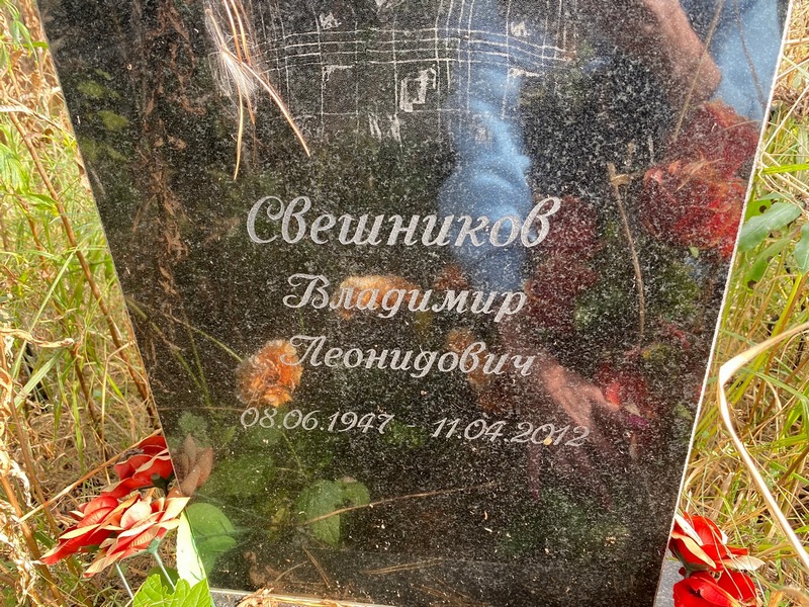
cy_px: 304
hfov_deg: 67.3
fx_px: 608
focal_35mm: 26
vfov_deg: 53.1
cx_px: 404
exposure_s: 1/122
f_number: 1.8
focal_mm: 4.25
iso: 64
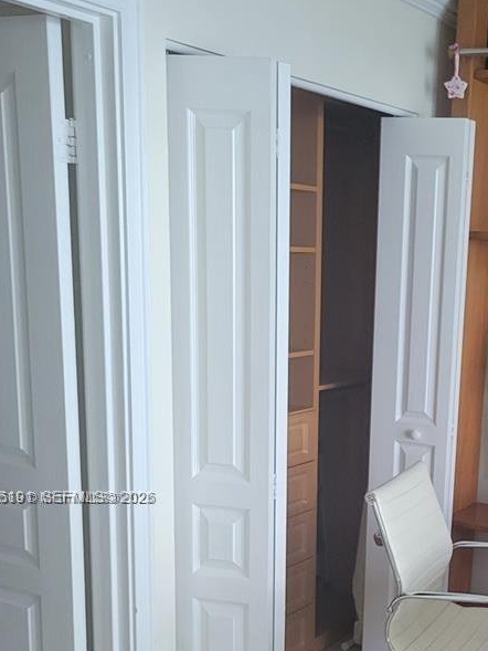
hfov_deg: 26.5
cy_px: 498
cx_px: 447
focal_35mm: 53
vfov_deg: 35.3
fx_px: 996
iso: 250
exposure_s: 1/120
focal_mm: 5.4
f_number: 1.8
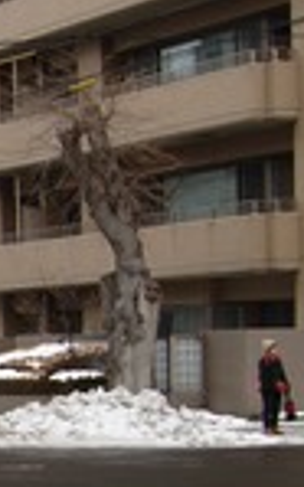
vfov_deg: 15.9
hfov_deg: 9.3
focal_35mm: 128
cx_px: -386
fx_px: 1698
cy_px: 528
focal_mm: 7.5
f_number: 4.3
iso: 50
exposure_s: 1/140
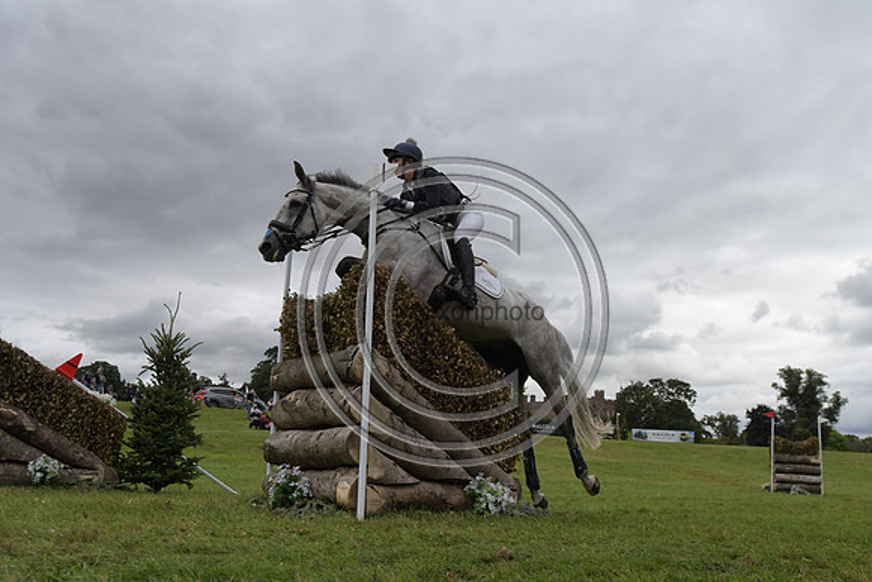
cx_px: 436
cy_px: 291
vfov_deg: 40.0
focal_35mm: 33
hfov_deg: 57.2
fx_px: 799
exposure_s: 1/4000
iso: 900
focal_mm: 22
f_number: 5.6
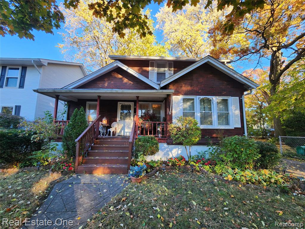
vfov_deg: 89.9
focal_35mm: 13
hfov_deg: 106.2
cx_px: 152
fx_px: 115
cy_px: 114
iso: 64
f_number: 2.2
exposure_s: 1/120
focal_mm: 2.2
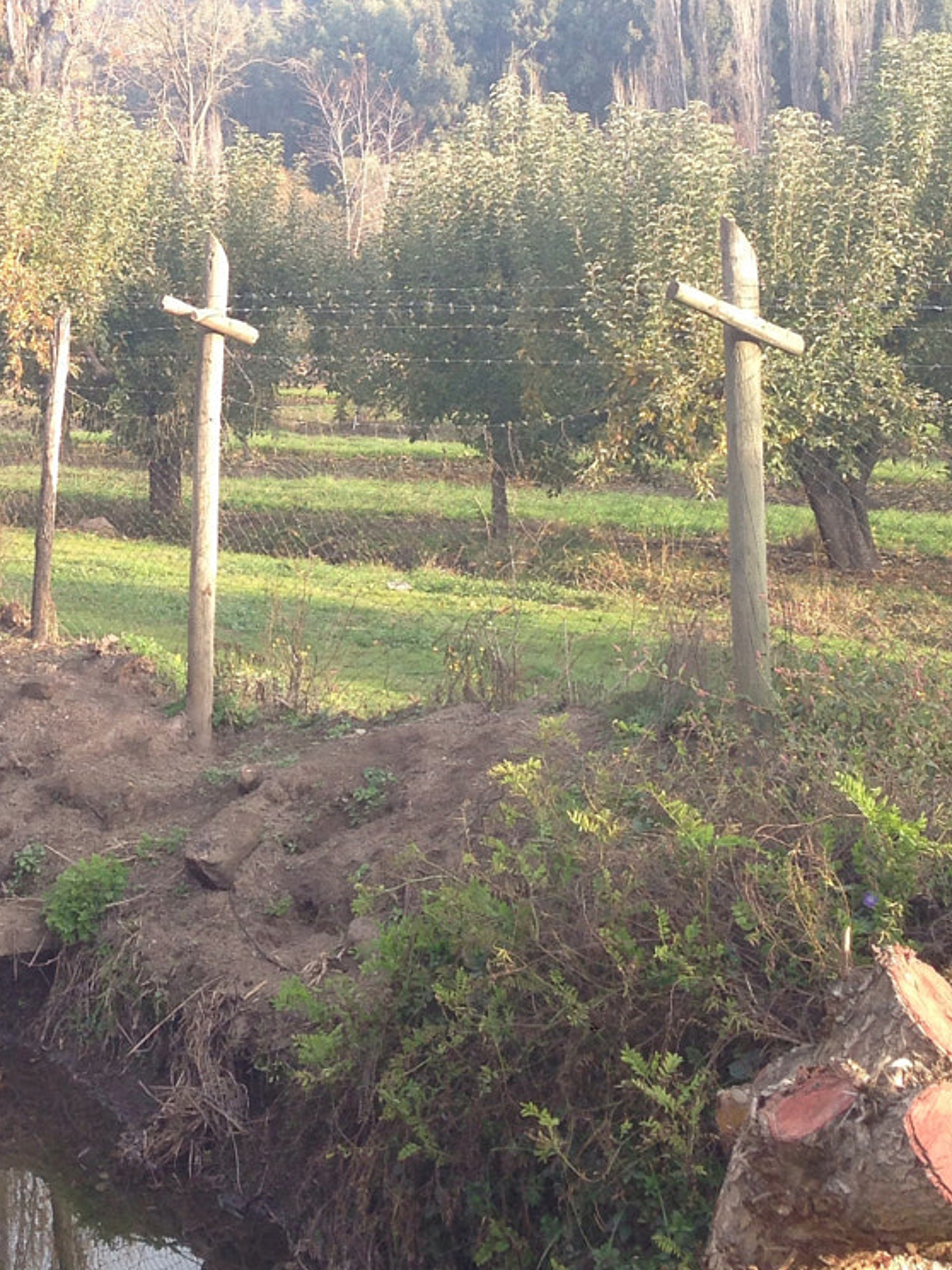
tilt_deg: +6.2
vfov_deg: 26.6
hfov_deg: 20.4
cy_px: 157
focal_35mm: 71
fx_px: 2603
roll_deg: +1.1
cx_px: 128
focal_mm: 4.12
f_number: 2.4
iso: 50
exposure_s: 1/125
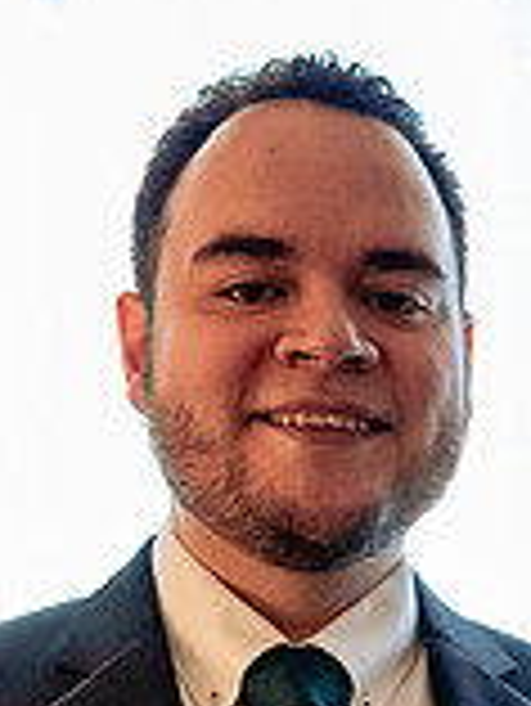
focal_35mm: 118
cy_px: 768
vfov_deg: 16.2
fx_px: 2410
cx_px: 649
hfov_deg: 12.3
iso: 2500
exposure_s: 1/125
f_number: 4
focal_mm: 32
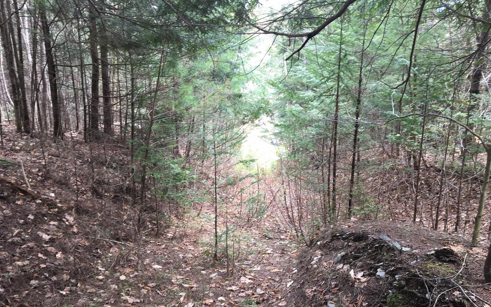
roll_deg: +1.7
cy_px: 180
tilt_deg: -17.9
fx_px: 415
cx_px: 244
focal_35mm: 31
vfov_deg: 40.5
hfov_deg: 61.2
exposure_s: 1/60
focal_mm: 4.15
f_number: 2.2
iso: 32
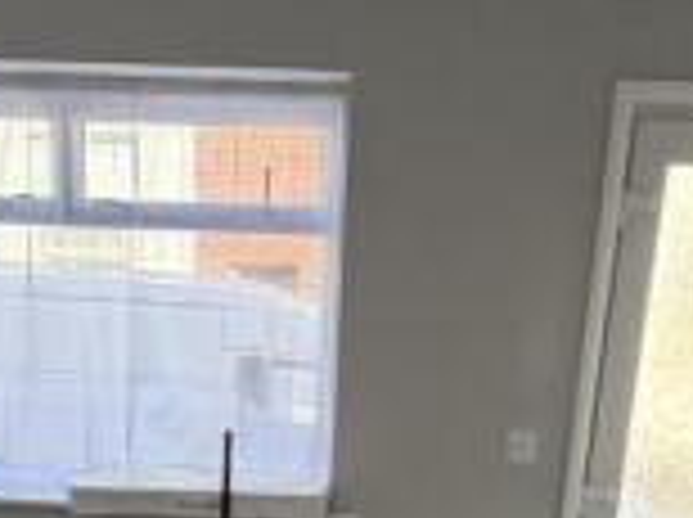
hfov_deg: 36.2
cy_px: 691
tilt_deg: -15.0
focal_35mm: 53
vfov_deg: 23.8
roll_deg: -2.9
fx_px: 1059
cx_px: 308
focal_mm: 2.22
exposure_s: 1/100
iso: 160
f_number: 2.2
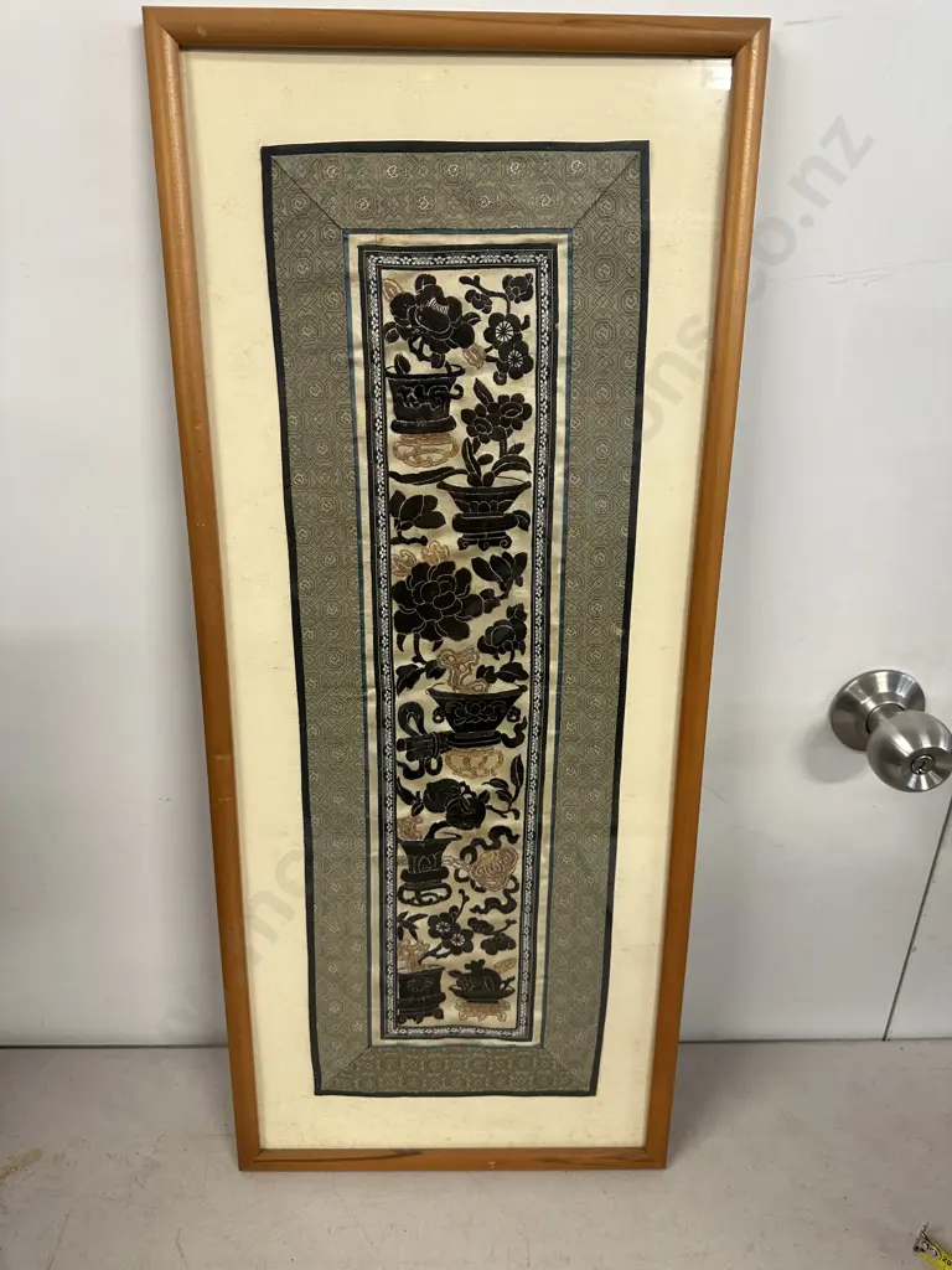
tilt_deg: -25.2
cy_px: 635
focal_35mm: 24
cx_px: 476
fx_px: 880
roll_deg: -0.3
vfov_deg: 71.6
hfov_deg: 56.8
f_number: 1.78
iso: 125
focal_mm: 6.86
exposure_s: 1/50
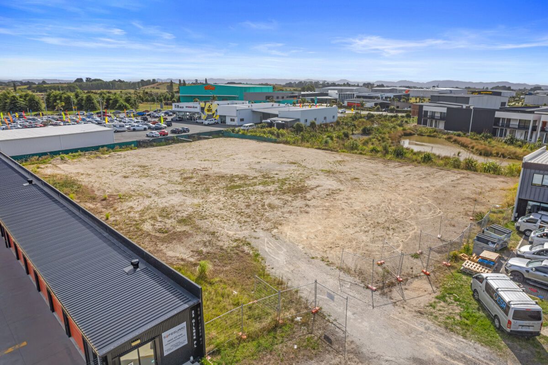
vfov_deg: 57.2
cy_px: 182
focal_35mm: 22
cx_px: 274
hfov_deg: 78.6
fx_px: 335
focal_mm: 8.38
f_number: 2.8
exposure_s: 1/640
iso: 100
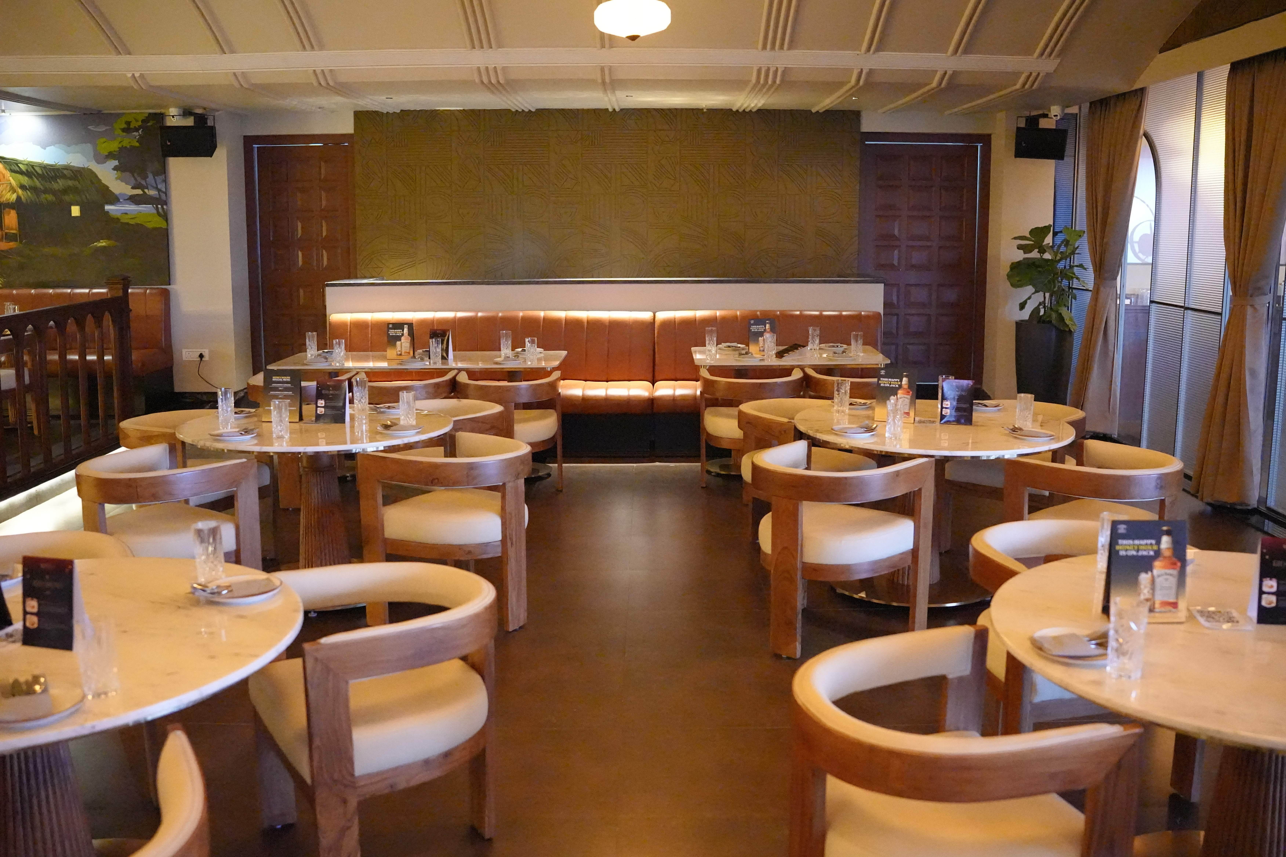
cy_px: 428
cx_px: 643
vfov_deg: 37.9
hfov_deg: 54.4
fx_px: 1250
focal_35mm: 35
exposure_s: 1/160
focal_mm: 35
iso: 32000
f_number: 2.8
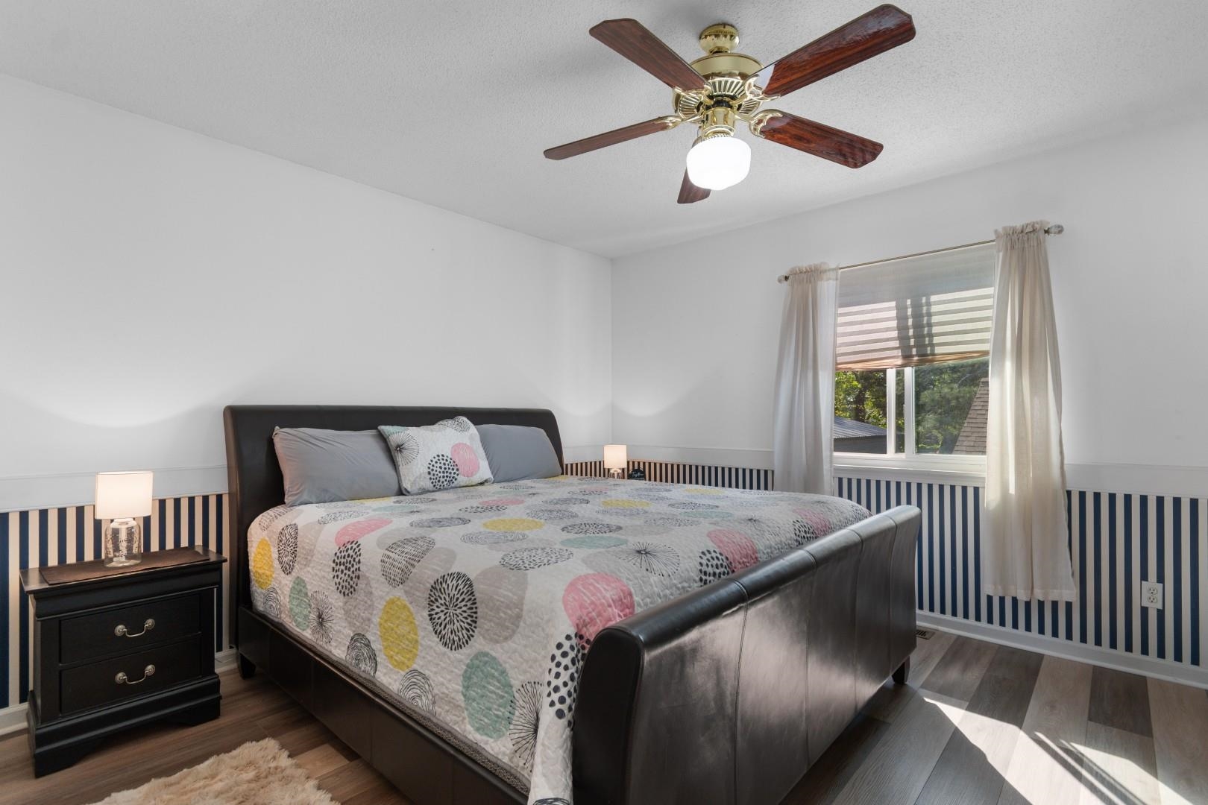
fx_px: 537
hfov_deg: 96.7
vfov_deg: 73.7
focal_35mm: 16
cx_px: 604
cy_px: 402
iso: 100
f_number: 4.8
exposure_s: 1/15
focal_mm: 11
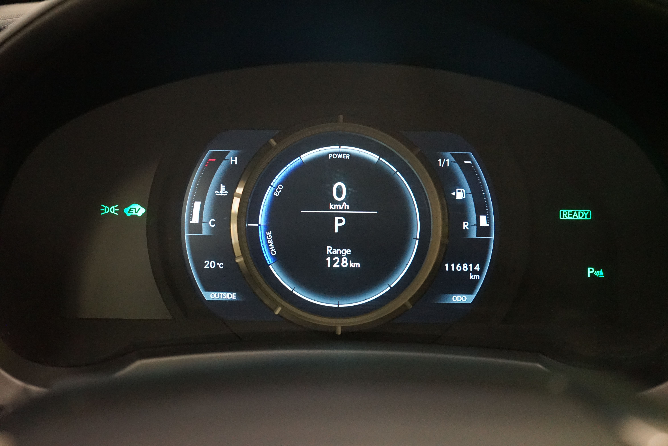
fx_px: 835
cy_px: 223
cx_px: 334
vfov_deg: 29.9
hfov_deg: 43.6
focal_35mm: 45
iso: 6400
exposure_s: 1/20
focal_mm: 45
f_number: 4.5
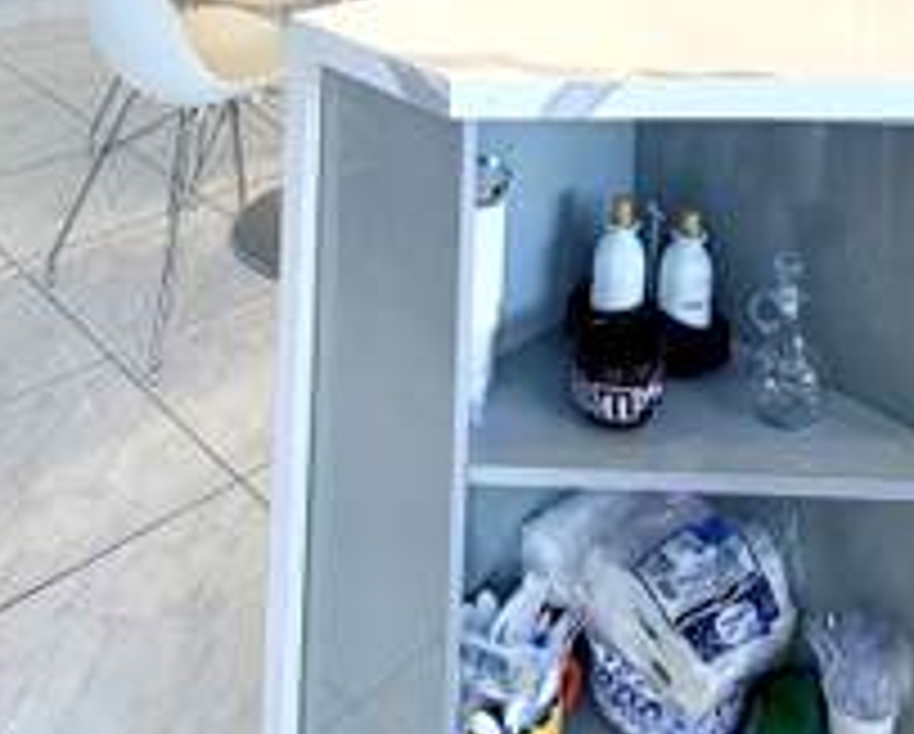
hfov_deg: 42.7
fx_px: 1165
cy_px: -329
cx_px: 522
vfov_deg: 26.6
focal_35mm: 43
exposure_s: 1/120
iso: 100
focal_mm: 2.22
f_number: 2.2
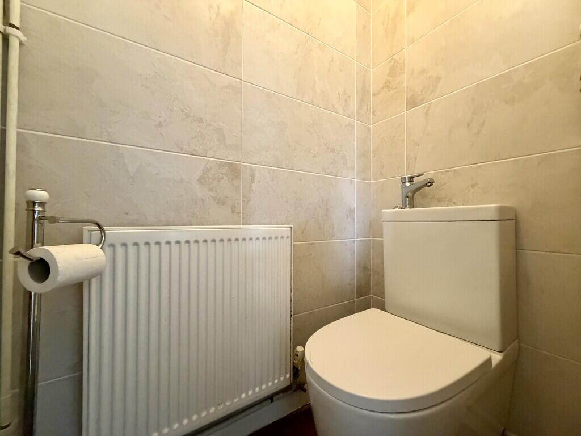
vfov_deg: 85.7
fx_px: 235
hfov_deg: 102.1
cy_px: 218
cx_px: 290
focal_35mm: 14
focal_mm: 2.22
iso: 640
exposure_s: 1/50
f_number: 2.2
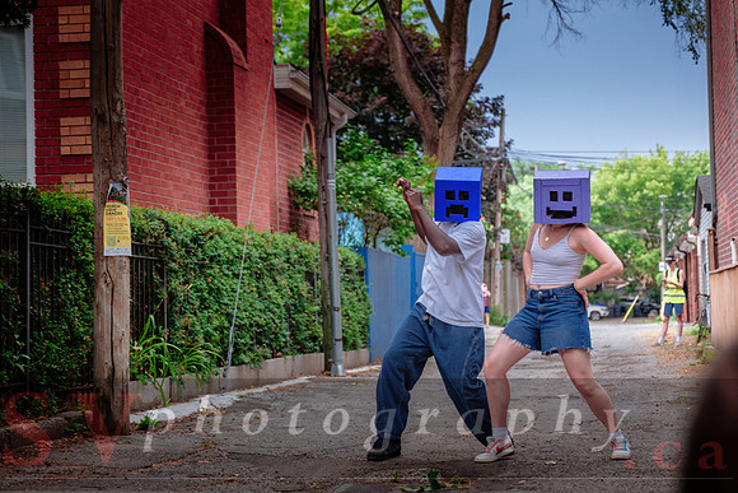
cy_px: 246
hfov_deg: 24.5
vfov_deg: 16.5
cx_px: 369
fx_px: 1702
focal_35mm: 83
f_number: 2.8
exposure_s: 1/200
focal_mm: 55
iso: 500
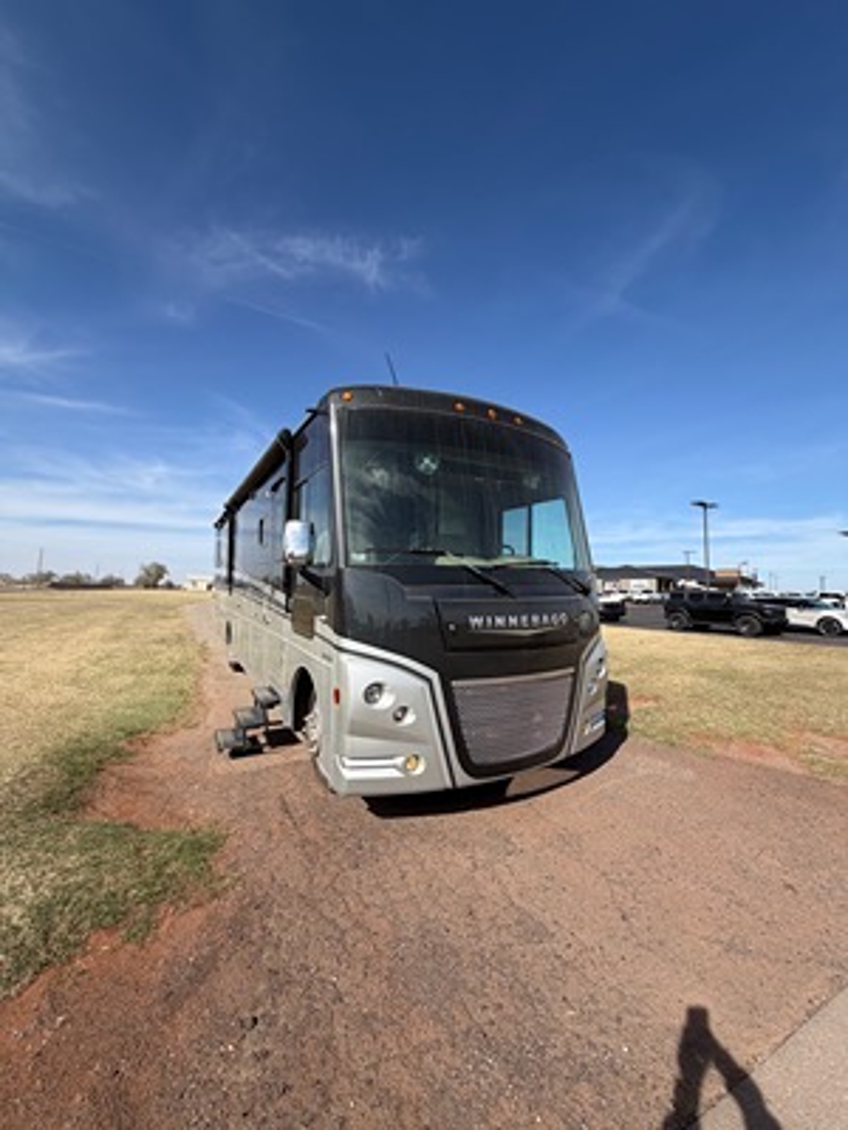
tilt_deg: +1.2
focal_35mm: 14
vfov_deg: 102.1
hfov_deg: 85.7
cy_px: 565
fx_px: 457
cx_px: 424
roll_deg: +2.6
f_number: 2.2
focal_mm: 2.22
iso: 20
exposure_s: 1/770
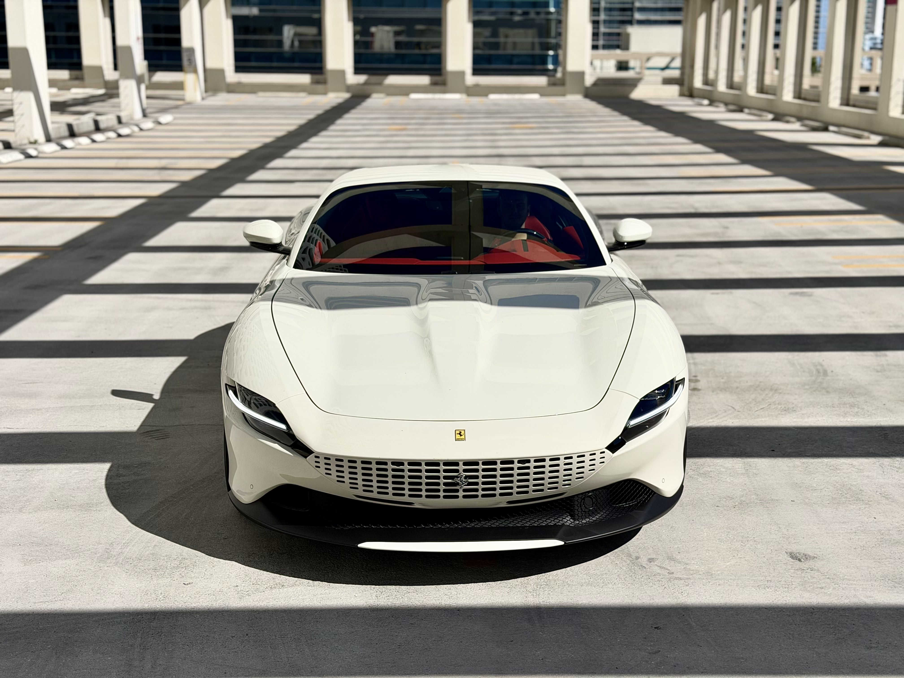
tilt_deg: -13.8
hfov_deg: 39.7
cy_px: 339
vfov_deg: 30.3
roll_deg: -0.3
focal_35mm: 48
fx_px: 1254
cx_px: 452
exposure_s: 1/13333
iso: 64
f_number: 1.78
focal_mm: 6.76
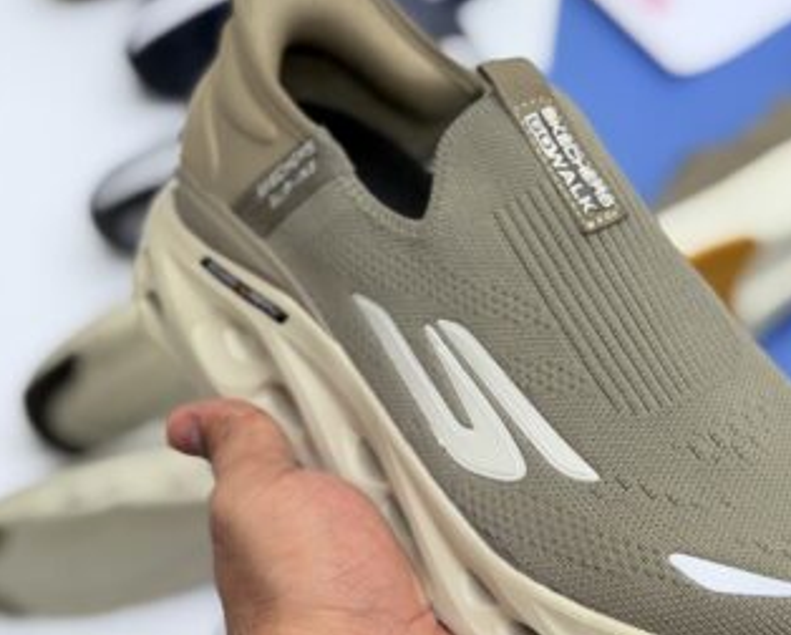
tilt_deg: -55.5
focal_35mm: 86
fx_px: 2016
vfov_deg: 17.9
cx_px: 535
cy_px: 236
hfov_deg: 22.1
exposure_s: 1/288
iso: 64
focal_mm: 6.76
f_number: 1.78
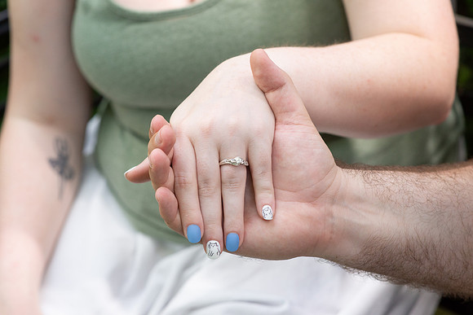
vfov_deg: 16.1
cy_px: 158
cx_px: 236
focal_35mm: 85
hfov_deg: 23.9
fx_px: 1117
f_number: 4.5
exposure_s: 1/160
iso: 1000
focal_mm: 85
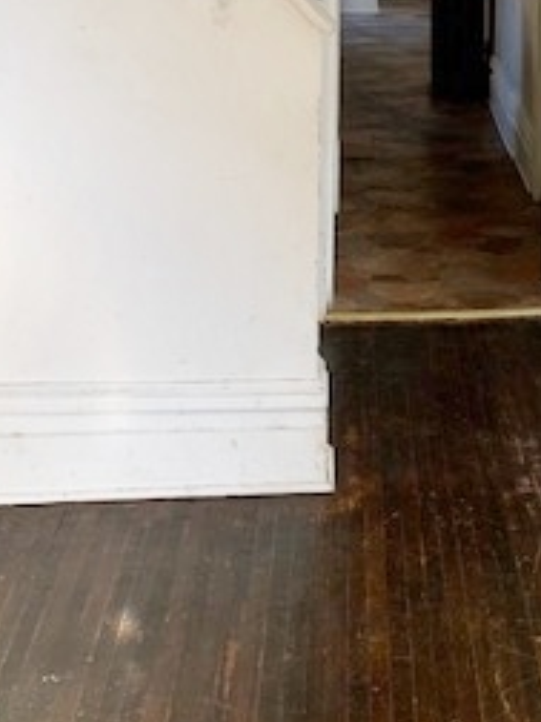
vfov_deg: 26.8
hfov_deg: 21.6
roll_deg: -0.9
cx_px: 512
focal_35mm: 66
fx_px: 1375
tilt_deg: -3.7
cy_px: -89
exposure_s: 1/80
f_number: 1.8
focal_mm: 4.25
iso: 100
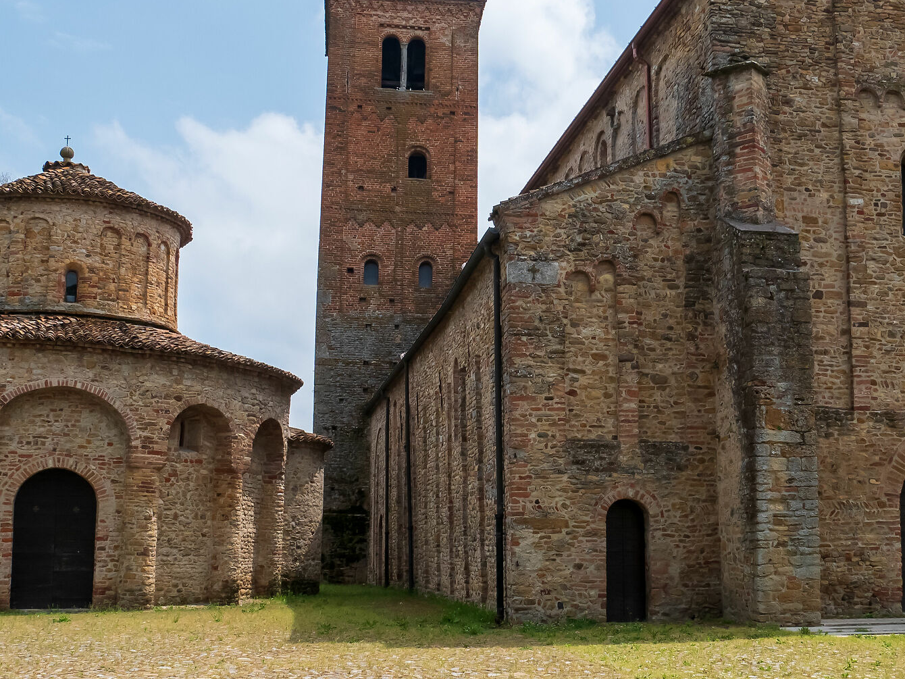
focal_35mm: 43
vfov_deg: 33.6
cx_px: 529
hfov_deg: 43.7
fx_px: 1124
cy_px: 384
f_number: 8
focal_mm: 12
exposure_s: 1/640
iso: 200
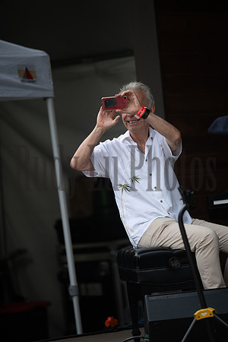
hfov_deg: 6.9
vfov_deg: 10.3
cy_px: 171
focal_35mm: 200
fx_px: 1900
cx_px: 114
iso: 800
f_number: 2.8
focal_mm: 200
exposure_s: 1/4000
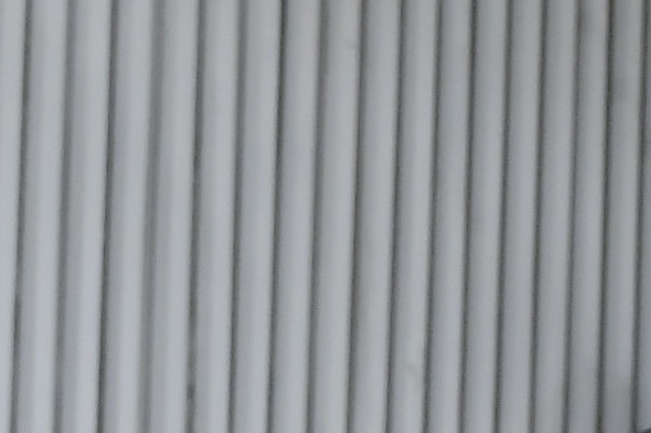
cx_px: 871
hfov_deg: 7.8
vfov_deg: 5.1
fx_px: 4716
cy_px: 1020
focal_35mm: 261
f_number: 6.3
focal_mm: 27
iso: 1600
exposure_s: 1/100
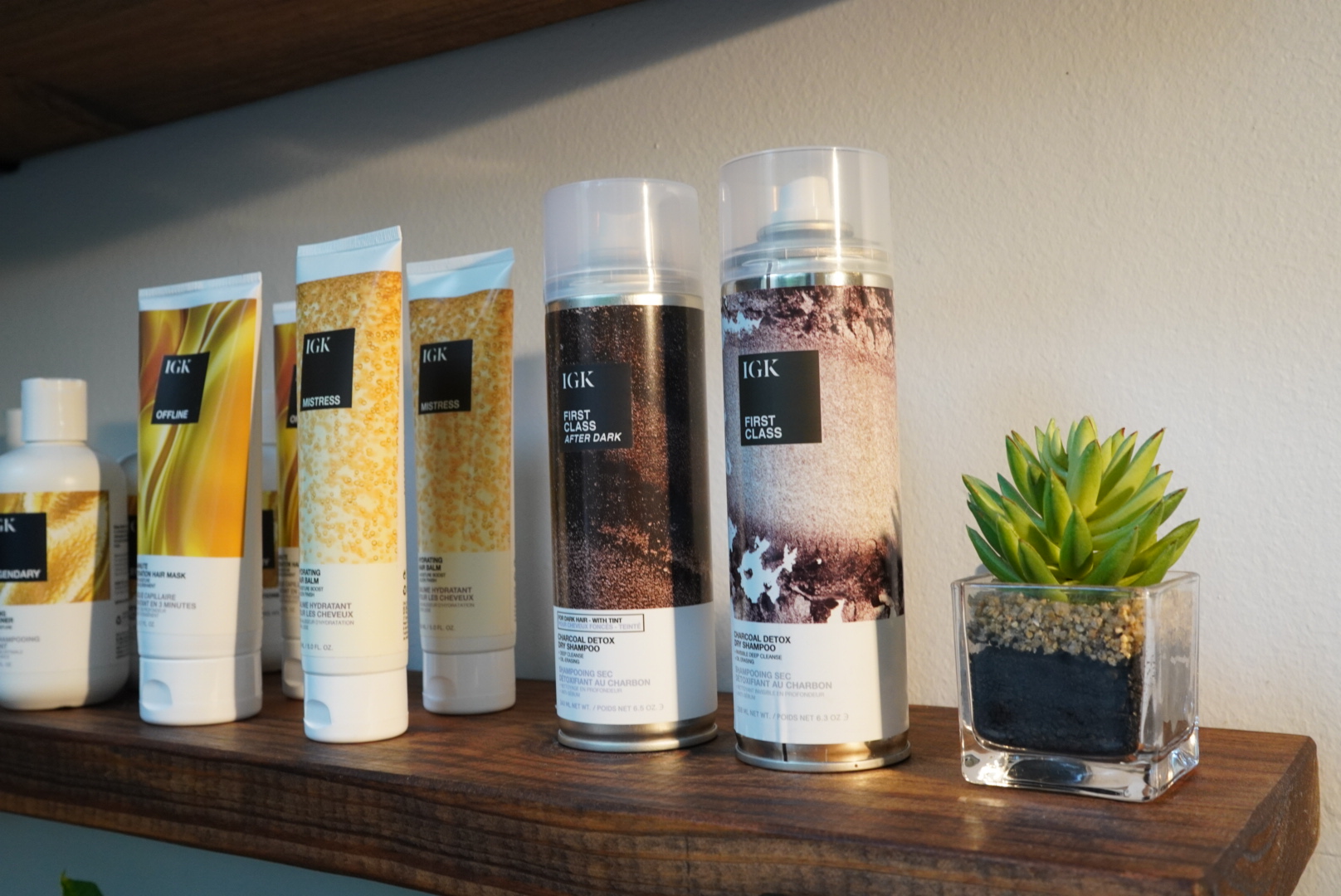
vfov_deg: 36.9
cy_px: 448
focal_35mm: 36
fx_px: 1342
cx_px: 670
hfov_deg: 53.1
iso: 1000
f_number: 6.3
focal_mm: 24
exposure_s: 1/60
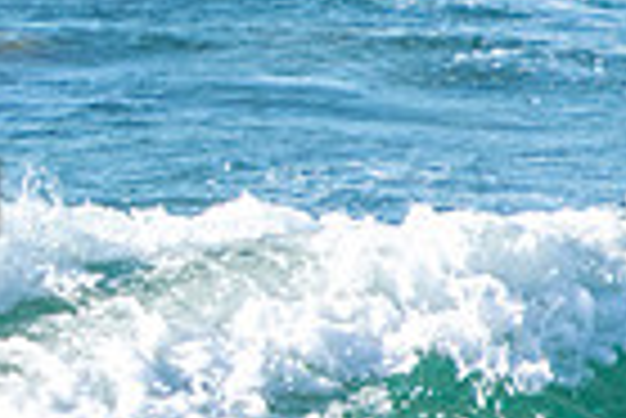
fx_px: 28251
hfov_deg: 1.3
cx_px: -473
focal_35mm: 1623
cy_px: 133
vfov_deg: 0.8
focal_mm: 260
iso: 450
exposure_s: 1/1250
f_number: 5.6
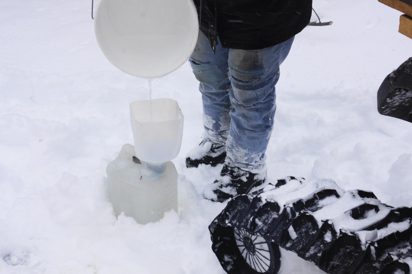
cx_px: 203
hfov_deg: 37.2
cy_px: 137
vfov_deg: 25.3
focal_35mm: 54
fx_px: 612
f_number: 11
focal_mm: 35
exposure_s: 1/100
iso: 100
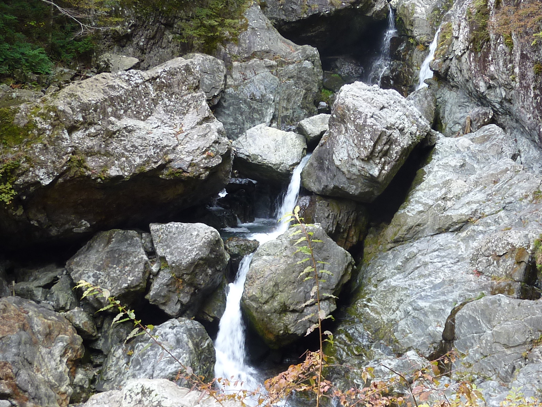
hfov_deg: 41.0
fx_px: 720
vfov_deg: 31.5
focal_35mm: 46
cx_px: 328
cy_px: 218
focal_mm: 4.1
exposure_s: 1/40
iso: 80
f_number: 3.3
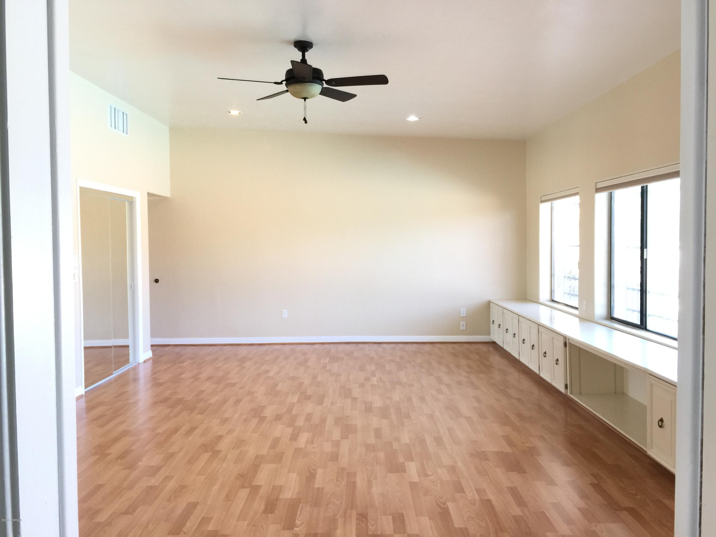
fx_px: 600
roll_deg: -0.1
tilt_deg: -1.8
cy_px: 268
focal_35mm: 29
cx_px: 358
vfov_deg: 48.2
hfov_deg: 61.7
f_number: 2.2
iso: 50
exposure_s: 1/30
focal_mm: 4.15
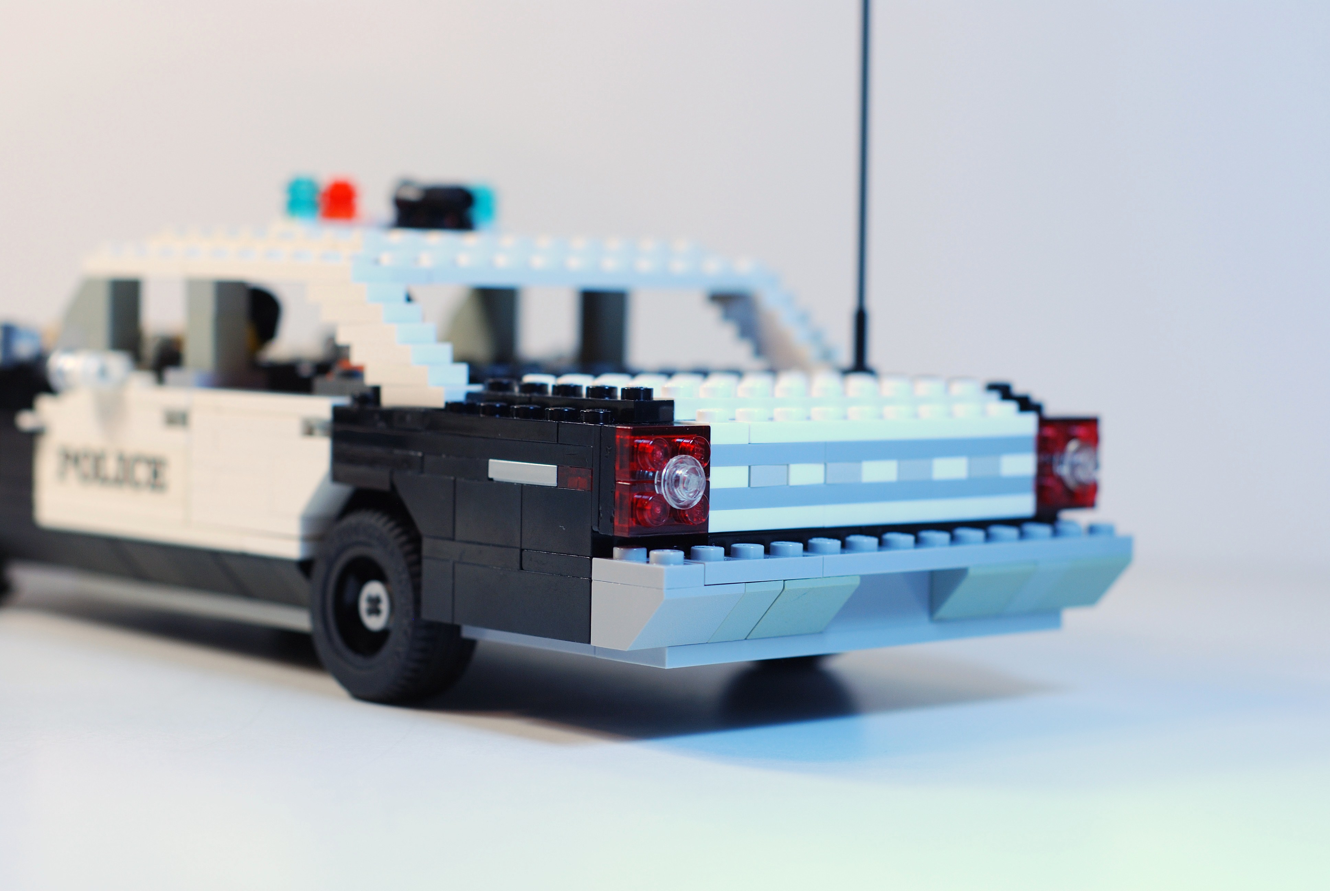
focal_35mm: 75
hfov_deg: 27.0
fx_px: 2774
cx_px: 665
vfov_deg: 18.2
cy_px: 446
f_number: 4
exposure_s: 1/60
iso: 200
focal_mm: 50
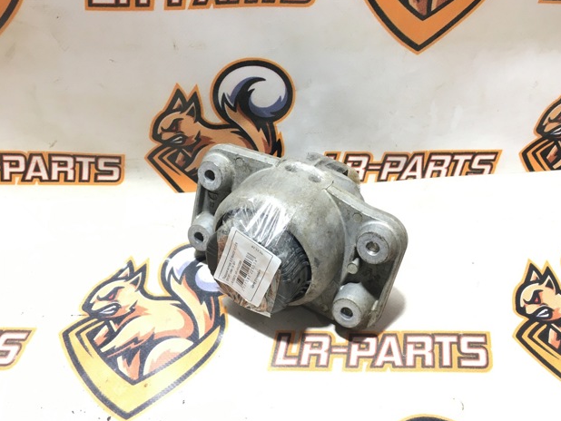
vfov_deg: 46.8
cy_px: 206
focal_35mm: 30
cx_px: 290
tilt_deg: -46.2
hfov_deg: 59.9
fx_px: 486
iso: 40
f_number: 2.2
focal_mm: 4.15
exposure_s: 1/33
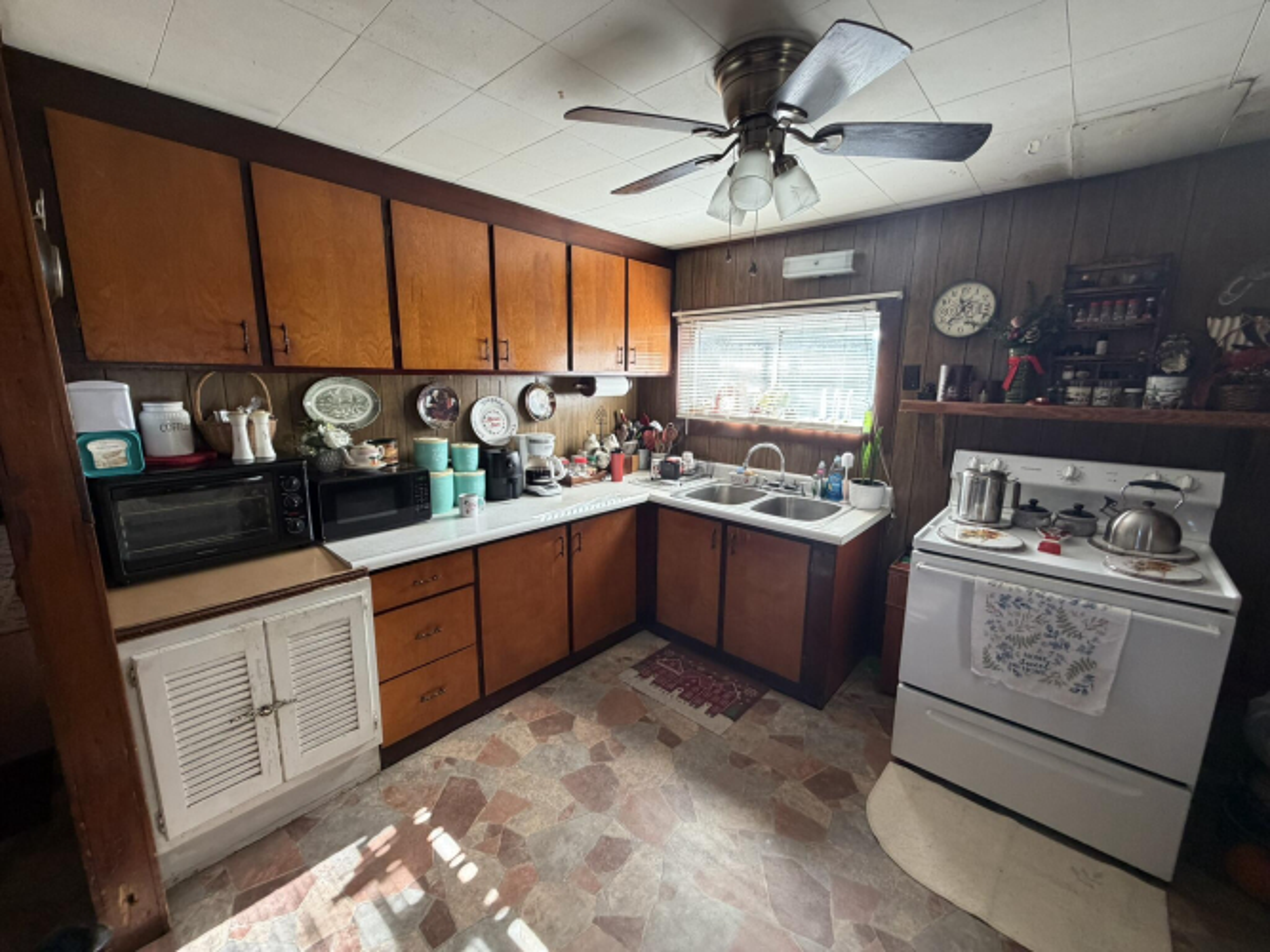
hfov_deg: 102.1
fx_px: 514
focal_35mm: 14
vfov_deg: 85.7
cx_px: 635
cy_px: 476
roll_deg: -1.4
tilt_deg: -11.7
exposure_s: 1/106
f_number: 2.2
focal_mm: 2.22
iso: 320
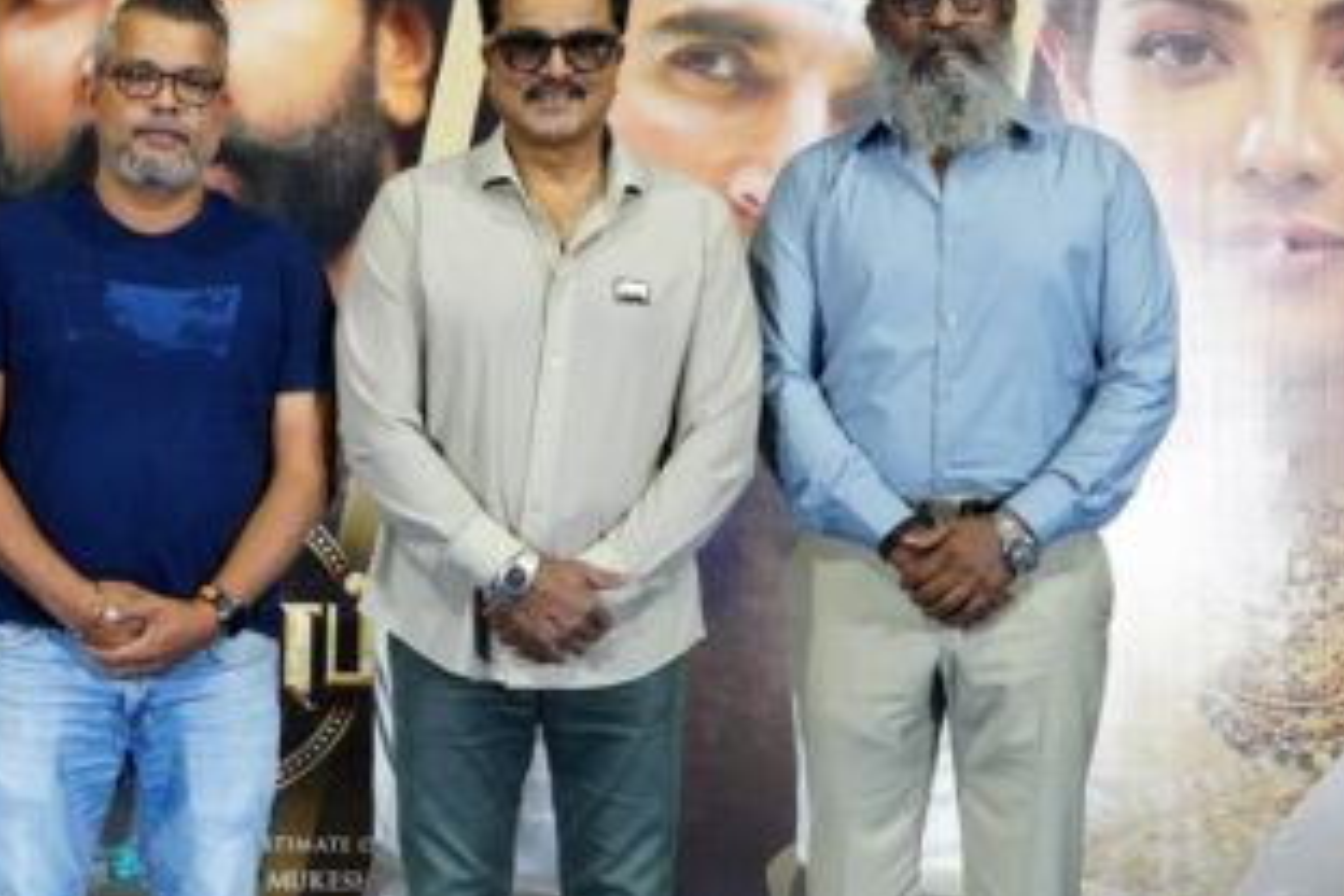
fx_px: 2800
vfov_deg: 18.2
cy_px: 478
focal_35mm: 75
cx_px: 293
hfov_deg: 26.5
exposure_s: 1/160
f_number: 5.6
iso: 2000
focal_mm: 26
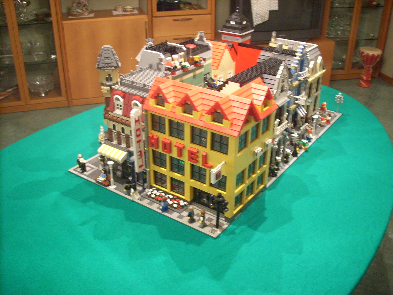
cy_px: 148
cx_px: 196
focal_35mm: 37
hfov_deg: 50.1
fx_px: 420
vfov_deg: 38.7
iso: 227
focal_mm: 6.2
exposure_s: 1/4
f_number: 2.8
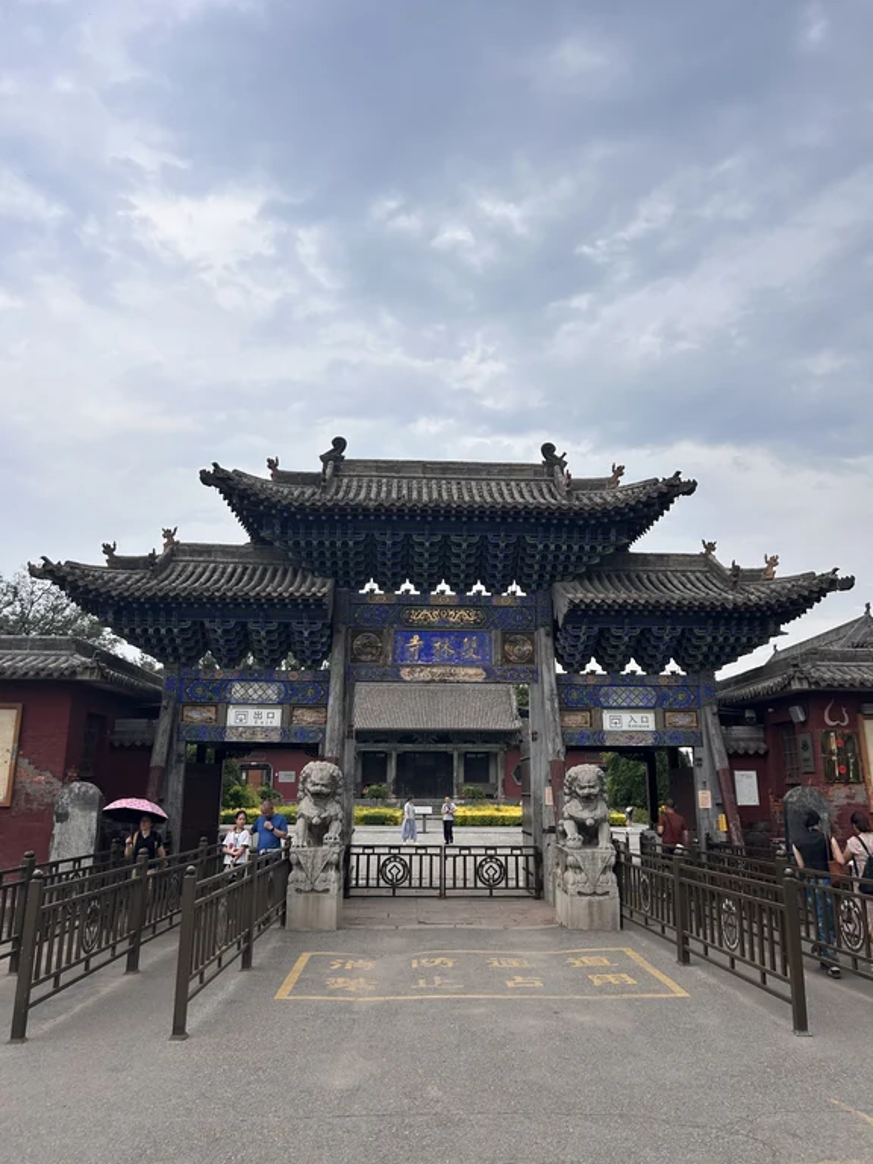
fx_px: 874
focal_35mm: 26
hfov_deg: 53.1
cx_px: 436
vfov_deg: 67.3
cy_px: 582
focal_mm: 5.7
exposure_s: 1/3968
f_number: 1.5
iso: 50
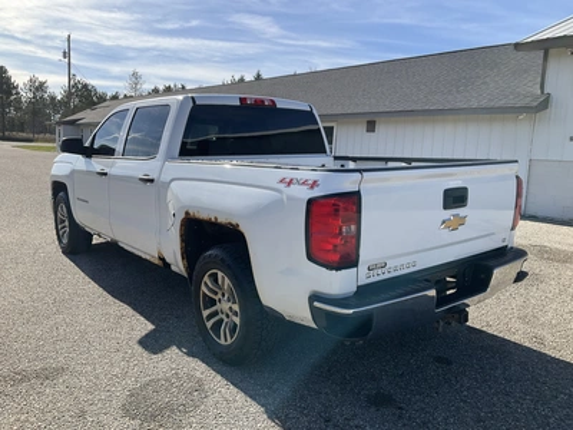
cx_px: 286
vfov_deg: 48.2
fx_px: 480
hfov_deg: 61.7
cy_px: 215
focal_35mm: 29
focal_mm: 3
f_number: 1.8
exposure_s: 1/1730
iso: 25
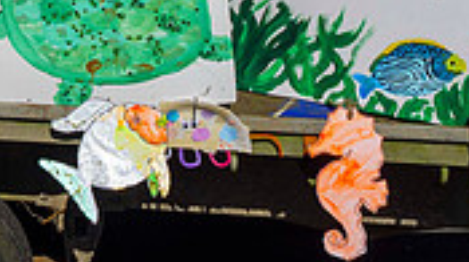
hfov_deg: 18.8
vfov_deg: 10.8
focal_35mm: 105
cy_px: -199
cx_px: -150
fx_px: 1304
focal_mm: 14
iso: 200
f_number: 5
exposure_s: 1/3200
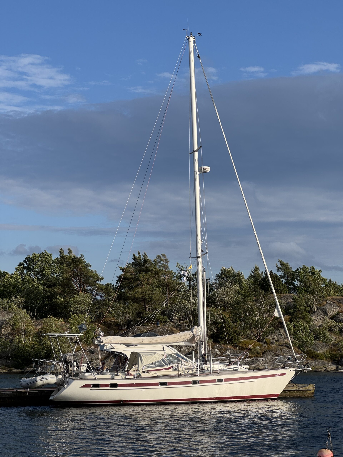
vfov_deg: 25.3
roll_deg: +0.2
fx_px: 1017
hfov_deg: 19.1
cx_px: 172
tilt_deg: +6.9
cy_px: 228
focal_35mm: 77
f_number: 2.8
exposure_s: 1/681
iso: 25
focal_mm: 9
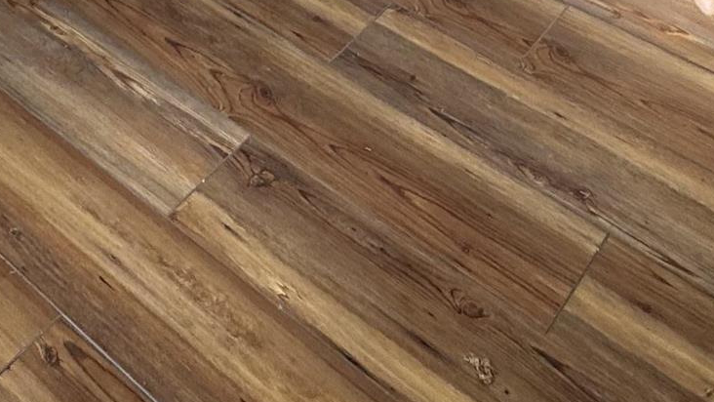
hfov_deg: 32.2
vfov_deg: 14.0
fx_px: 1212
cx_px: 180
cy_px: -528
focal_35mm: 64
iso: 40
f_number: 2.2
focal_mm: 2.22
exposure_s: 1/169
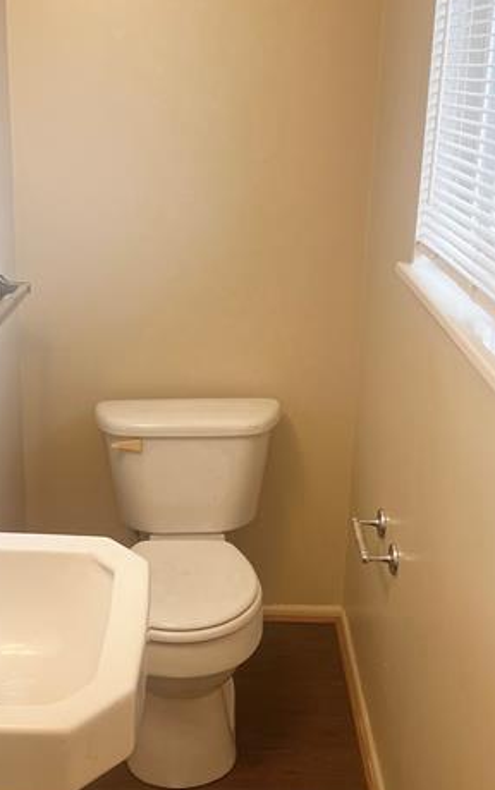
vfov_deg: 43.4
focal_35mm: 46
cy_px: 369
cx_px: 235
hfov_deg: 28.0
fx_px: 992
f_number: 1.5
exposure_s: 1/120
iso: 80
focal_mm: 5.7
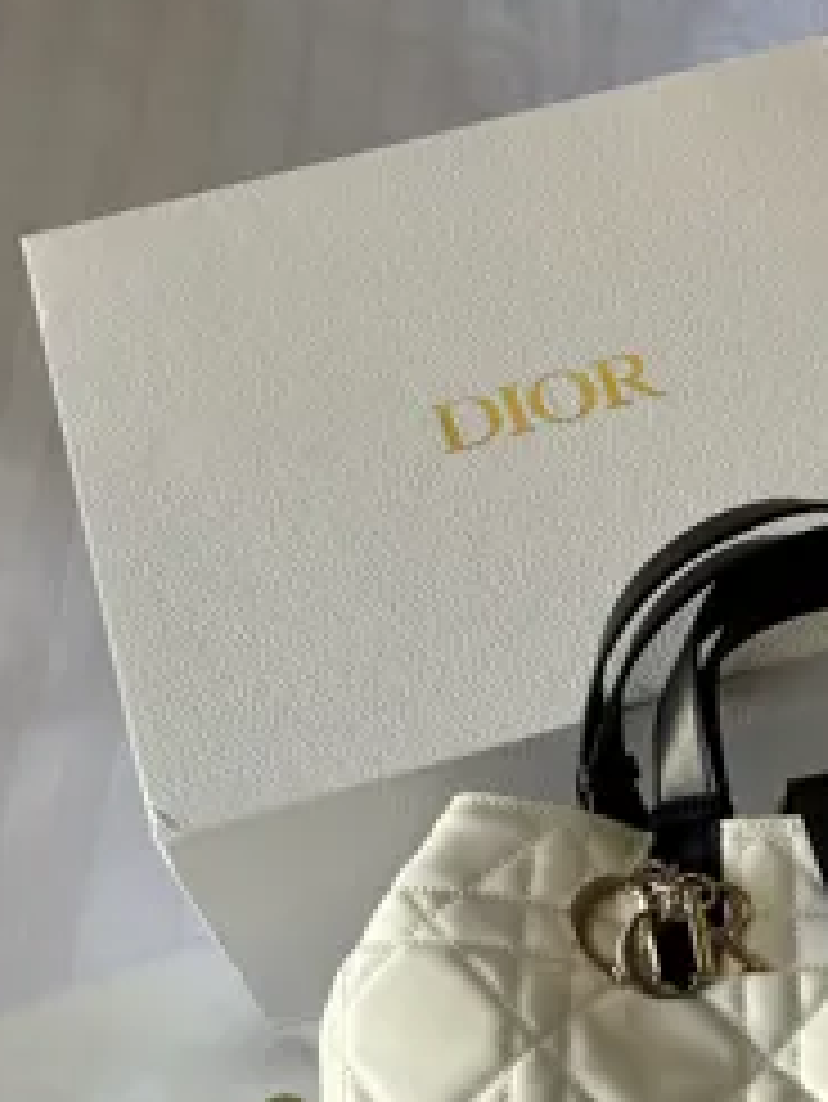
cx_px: 716
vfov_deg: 34.5
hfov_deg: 27.7
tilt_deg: -66.6
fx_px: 1625
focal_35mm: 51
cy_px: 1066
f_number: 1.6
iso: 125
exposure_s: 1/105
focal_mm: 5.96
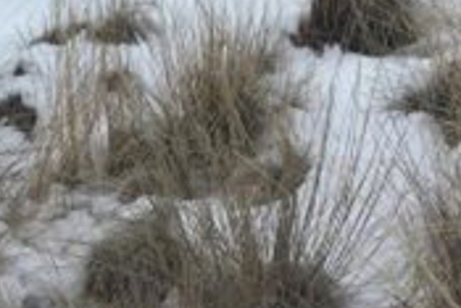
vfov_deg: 11.5
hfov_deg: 18.3
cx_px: 71
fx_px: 1410
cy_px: -266
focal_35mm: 110
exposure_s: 1/1672
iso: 25
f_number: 2.2
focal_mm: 4.15
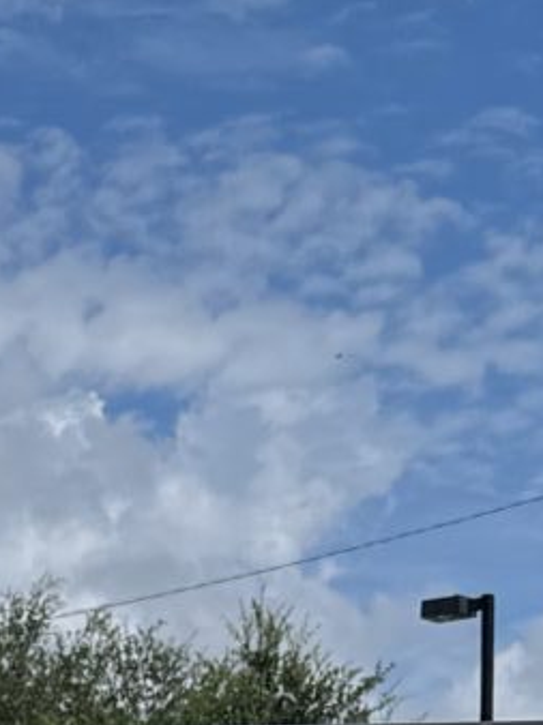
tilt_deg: -6.1
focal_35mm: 182
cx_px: -193
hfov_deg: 8.0
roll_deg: +0.4
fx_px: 3811
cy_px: 1604
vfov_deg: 9.8
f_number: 1.78
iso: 80
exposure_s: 1/5814
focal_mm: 6.76
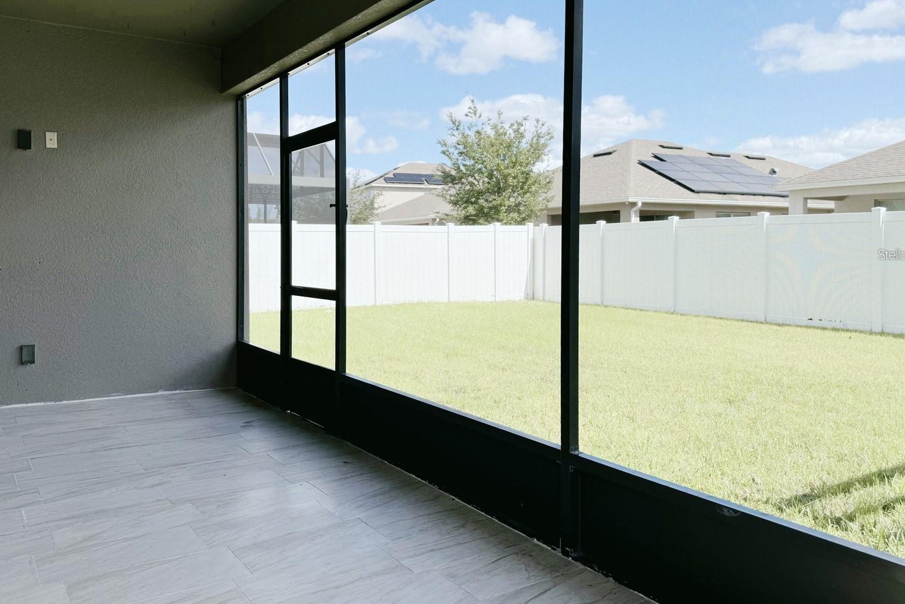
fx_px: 704
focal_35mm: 28
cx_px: 430
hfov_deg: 65.4
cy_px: 254
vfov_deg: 46.2
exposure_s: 1/2331
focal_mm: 6.76
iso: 80
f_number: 1.78
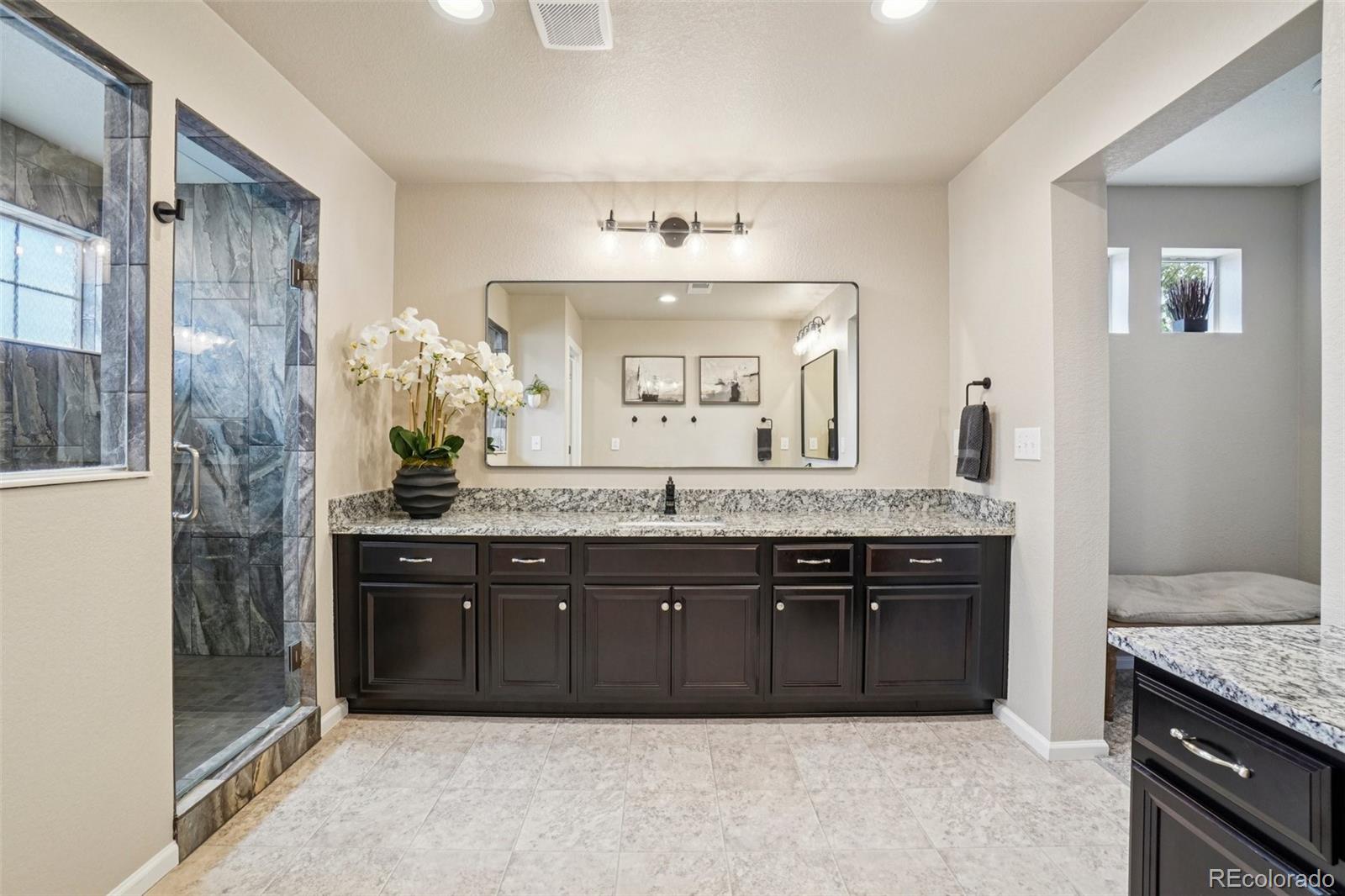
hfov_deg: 100.4
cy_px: 448
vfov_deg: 77.3
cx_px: 672
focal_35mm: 15
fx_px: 560
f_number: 8
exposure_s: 1/20
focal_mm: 10
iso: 400
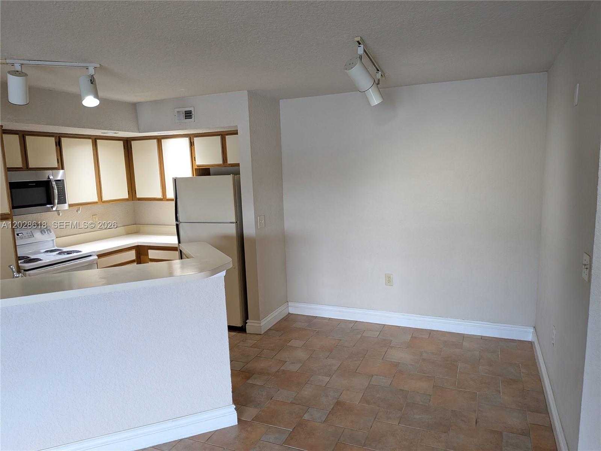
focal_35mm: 24
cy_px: 226
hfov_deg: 71.6
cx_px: 300
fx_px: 417
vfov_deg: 56.8
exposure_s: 1/120
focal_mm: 4.53
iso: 395
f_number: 1.7
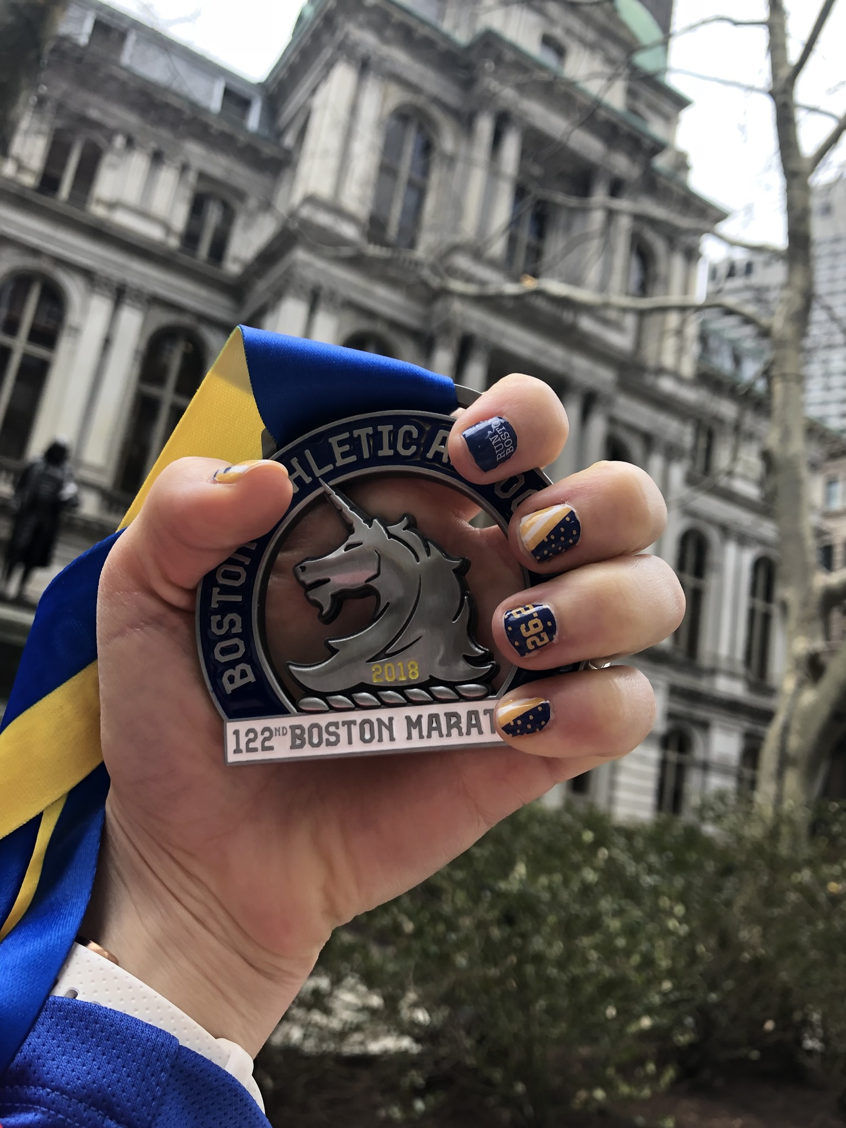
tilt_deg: +15.1
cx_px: 423
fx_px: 912
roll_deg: -8.2
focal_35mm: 28
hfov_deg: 49.7
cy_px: 564
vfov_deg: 63.4
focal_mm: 3.99
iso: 32
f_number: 1.8
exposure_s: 1/120
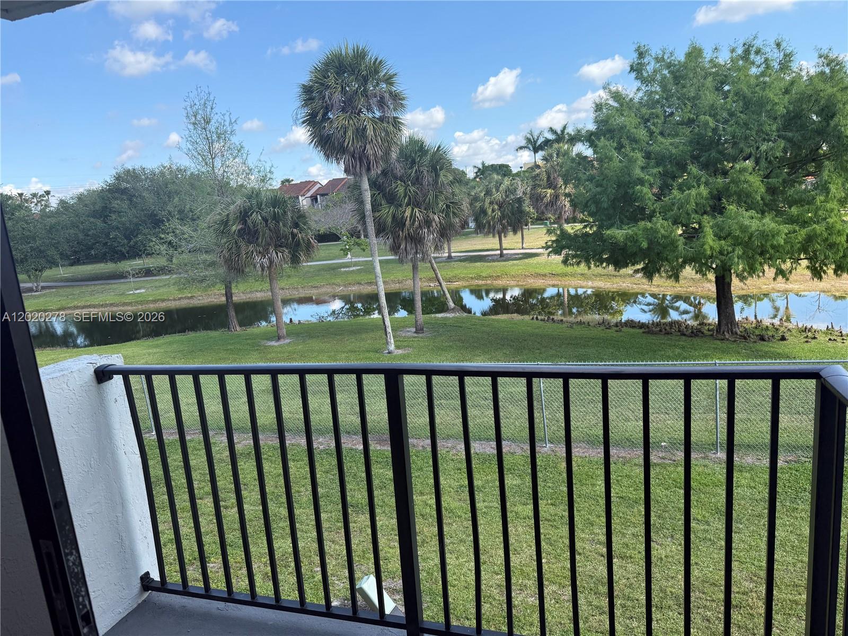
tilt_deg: -10.9
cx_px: 424
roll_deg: +4.8
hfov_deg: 71.6
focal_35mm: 24
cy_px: 318
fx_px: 588
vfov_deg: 56.8
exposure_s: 1/1653
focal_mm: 6.76
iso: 100
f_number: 1.78
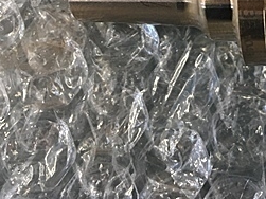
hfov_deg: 25.6
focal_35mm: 74
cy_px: -35
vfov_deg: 18.9
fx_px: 568
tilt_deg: -79.3
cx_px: 232
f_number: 2.2
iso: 80
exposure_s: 1/30
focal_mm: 4.15
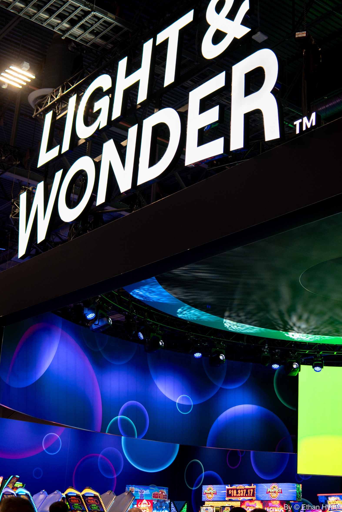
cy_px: 256
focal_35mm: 53
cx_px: 170
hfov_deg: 25.5
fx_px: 755
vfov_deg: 37.5
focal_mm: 35
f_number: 2.8
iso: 800
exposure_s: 1/200
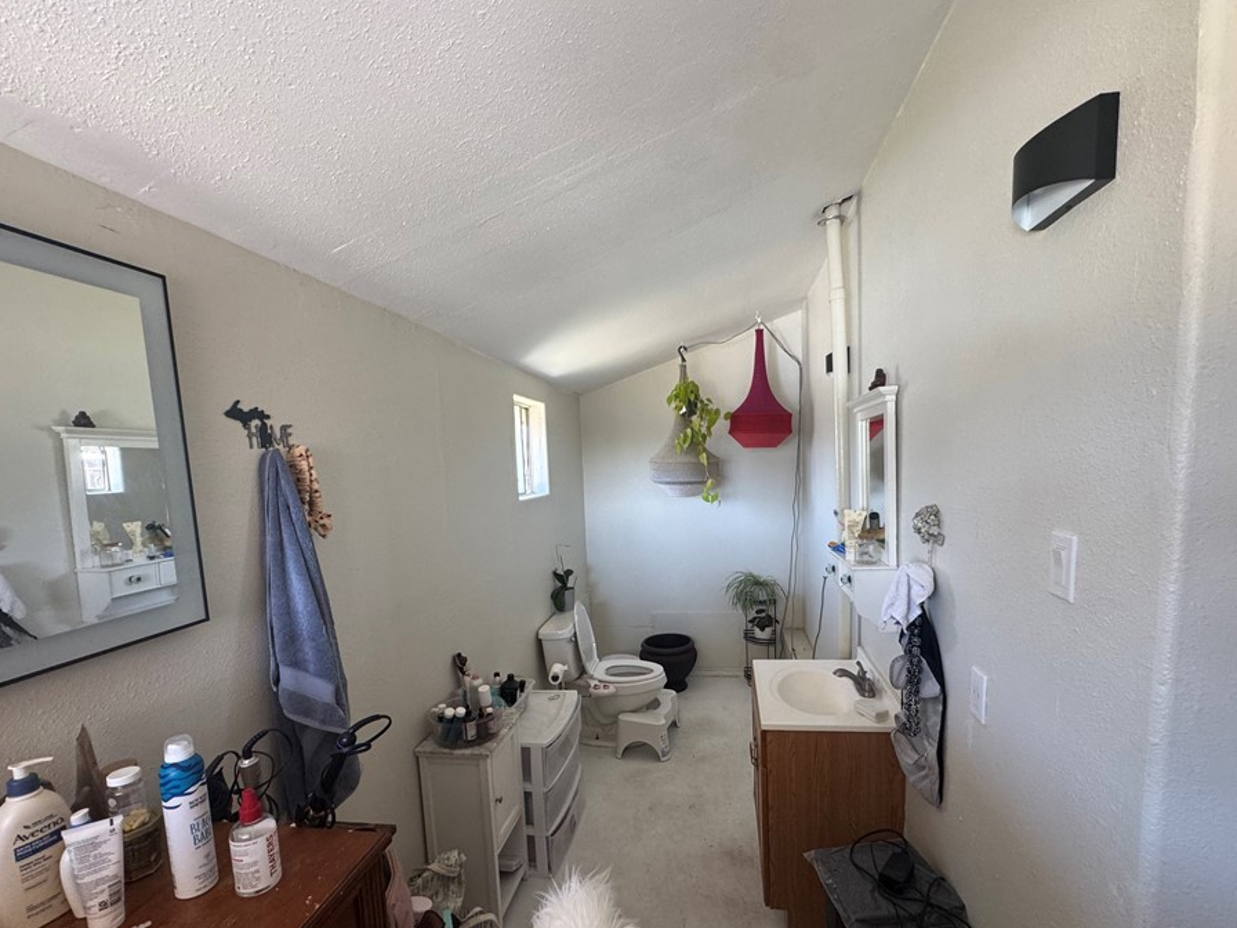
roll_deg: +2.1
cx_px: 645
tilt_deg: -6.1
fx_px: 572
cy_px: 526
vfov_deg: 77.7
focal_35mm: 16
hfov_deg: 94.4
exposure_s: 1/60
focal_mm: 2.22
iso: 200
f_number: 2.2
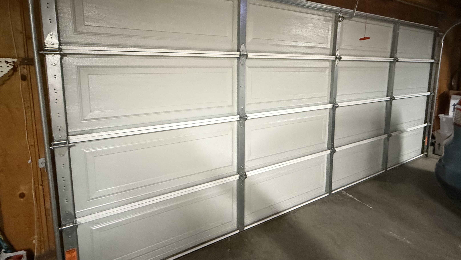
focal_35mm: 19
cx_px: 256
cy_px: 91
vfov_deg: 57.3
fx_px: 232
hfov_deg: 89.2
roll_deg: -2.4
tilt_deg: -6.4
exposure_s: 1/60
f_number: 2.2
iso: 1000
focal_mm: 2.22
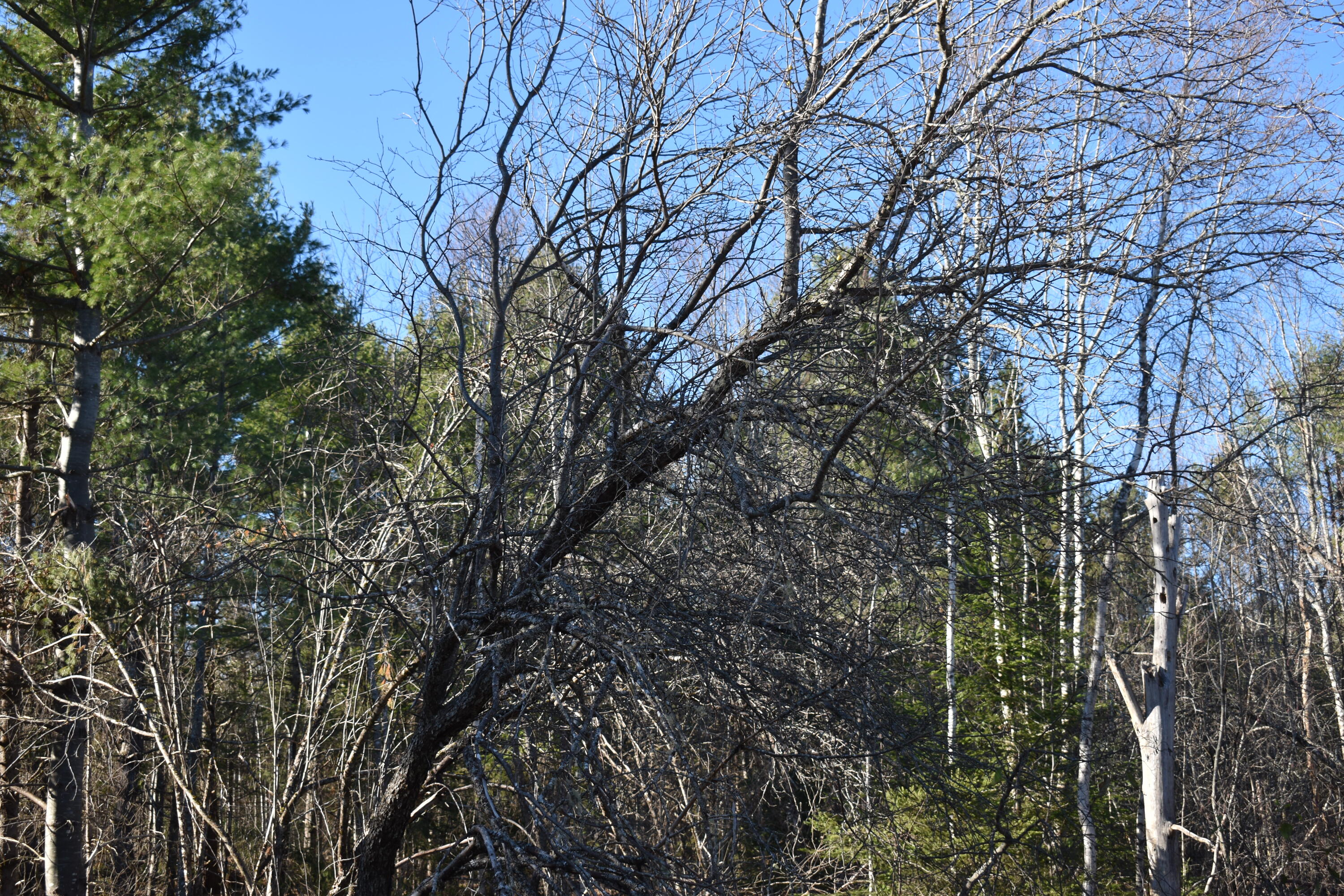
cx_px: 672
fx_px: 1904
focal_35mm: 51
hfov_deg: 38.9
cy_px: 448
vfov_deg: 26.5
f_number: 5.6
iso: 100
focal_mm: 34
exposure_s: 1/200
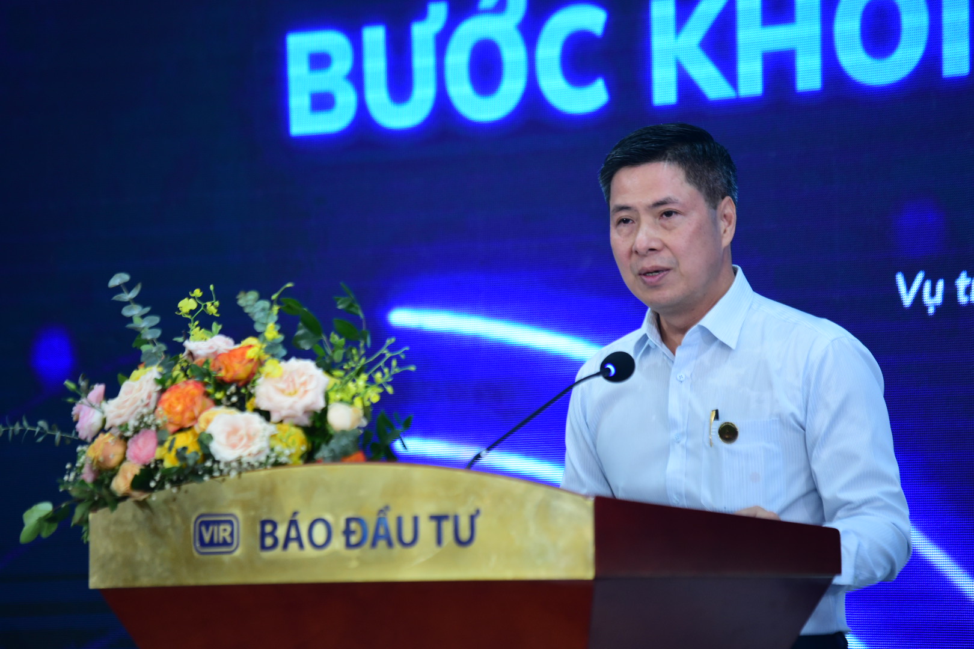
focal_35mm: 200
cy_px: 324
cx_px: 487
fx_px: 5411
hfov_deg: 10.3
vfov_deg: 6.9
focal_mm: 200
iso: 1600
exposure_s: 1/200
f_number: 4
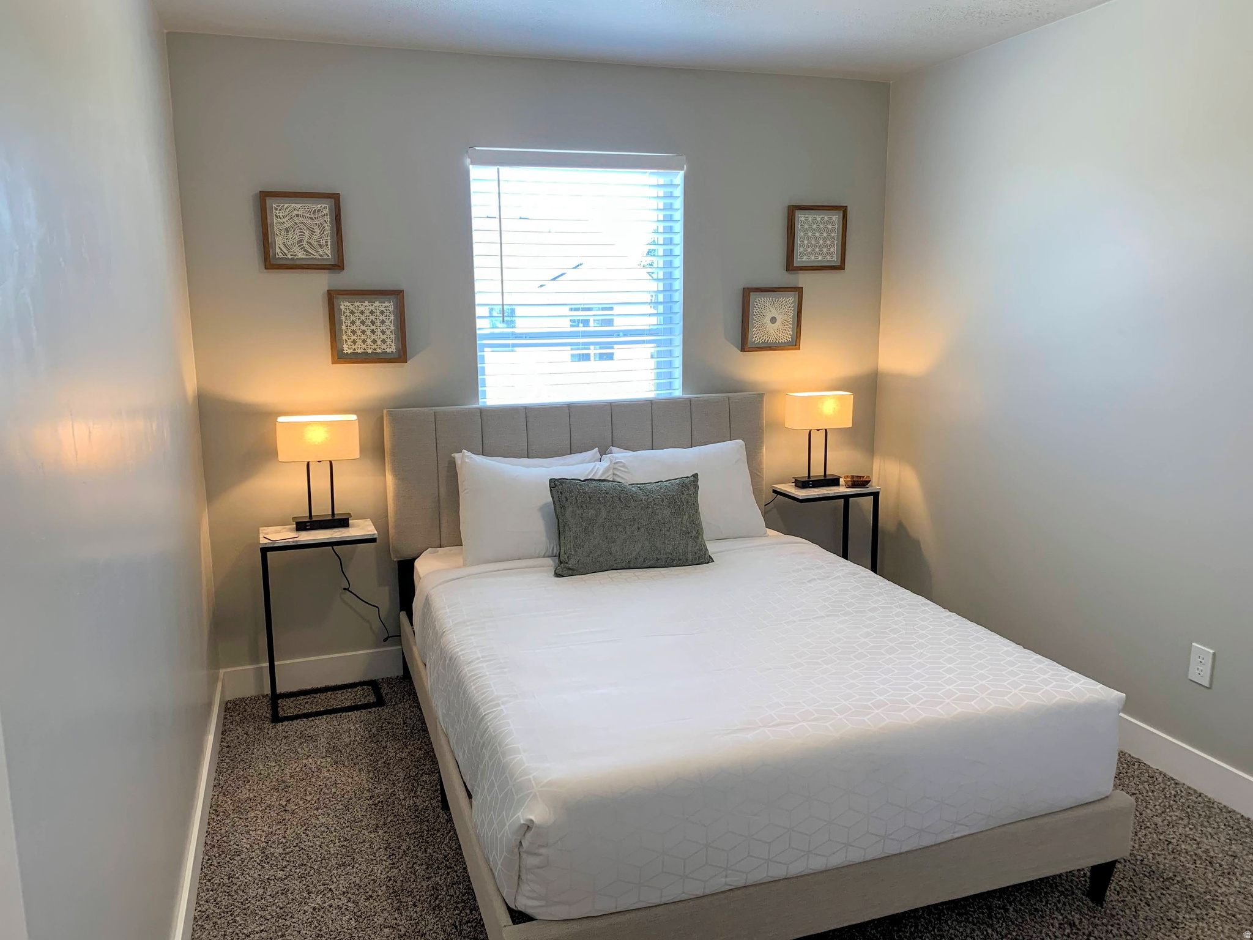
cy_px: 470
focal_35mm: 26
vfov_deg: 53.1
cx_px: 626
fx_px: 941
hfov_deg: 67.3
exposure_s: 1/120
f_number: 1.8
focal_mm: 4.25
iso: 64
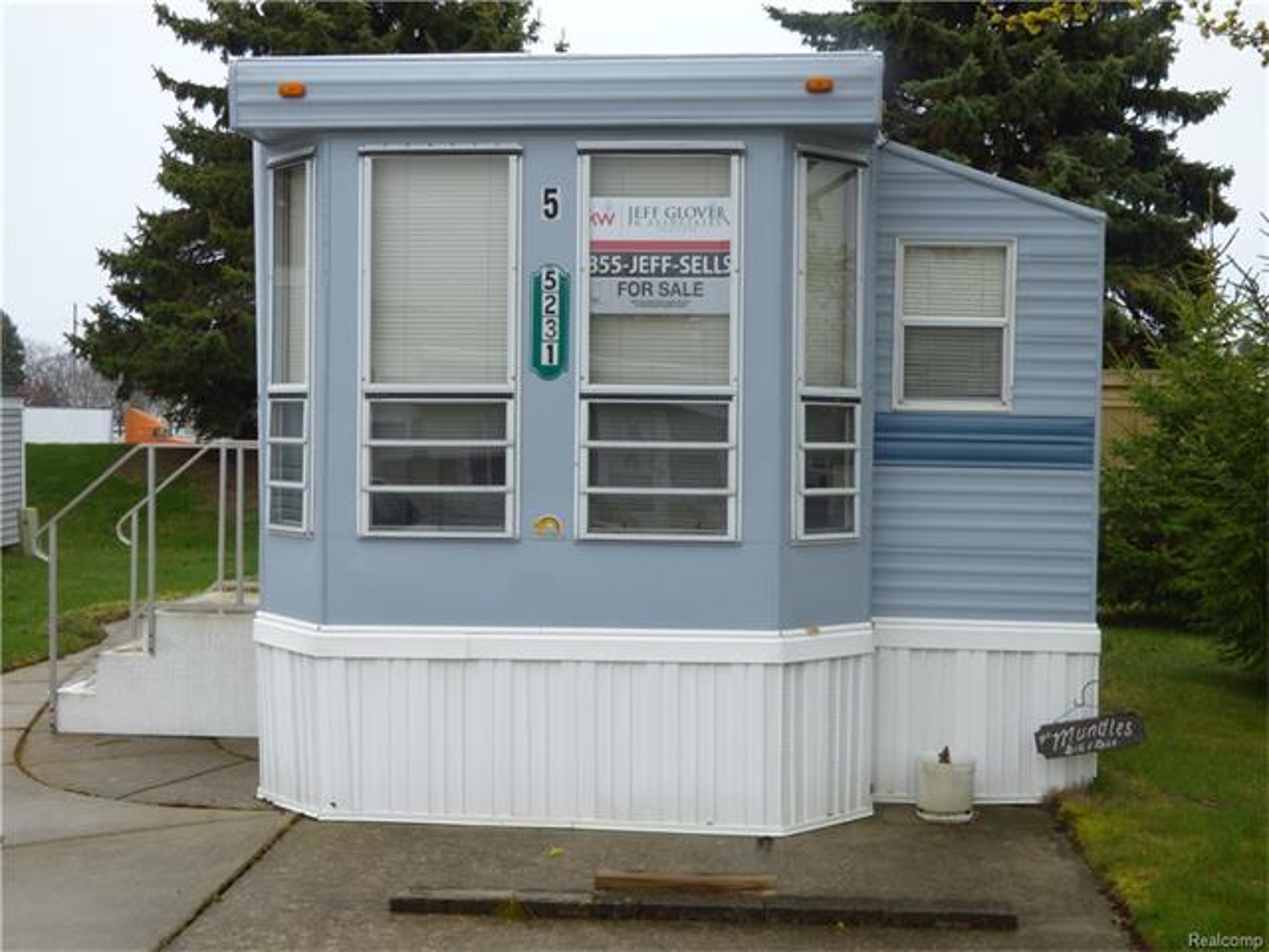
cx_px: 634
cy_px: 476
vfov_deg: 32.9
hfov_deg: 42.9
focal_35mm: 44
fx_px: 1613
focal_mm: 7.79
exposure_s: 1/250
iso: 100
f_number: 6.3
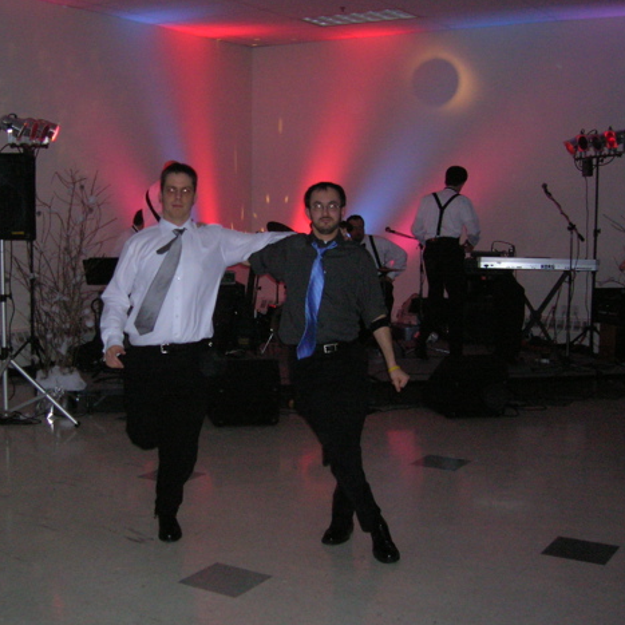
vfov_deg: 36.8
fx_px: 940
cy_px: 315
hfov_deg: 36.5
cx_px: 214
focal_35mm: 46
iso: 200
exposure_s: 1/60.1
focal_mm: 6.4
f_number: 3
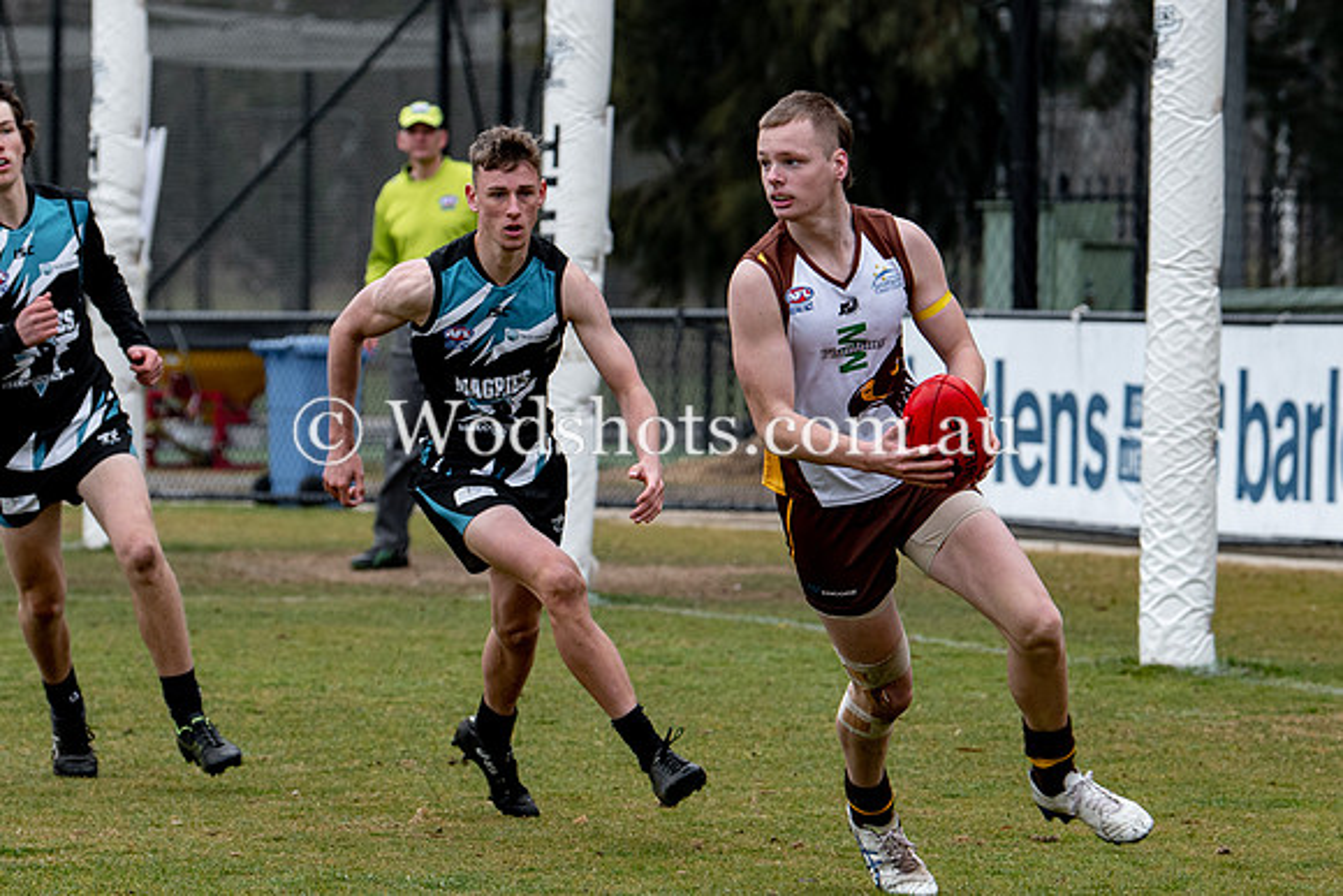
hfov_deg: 6.6
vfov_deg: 4.4
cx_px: 743
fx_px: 11666
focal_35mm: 313
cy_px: 381
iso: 320
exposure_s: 1/800
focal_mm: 130
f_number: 4
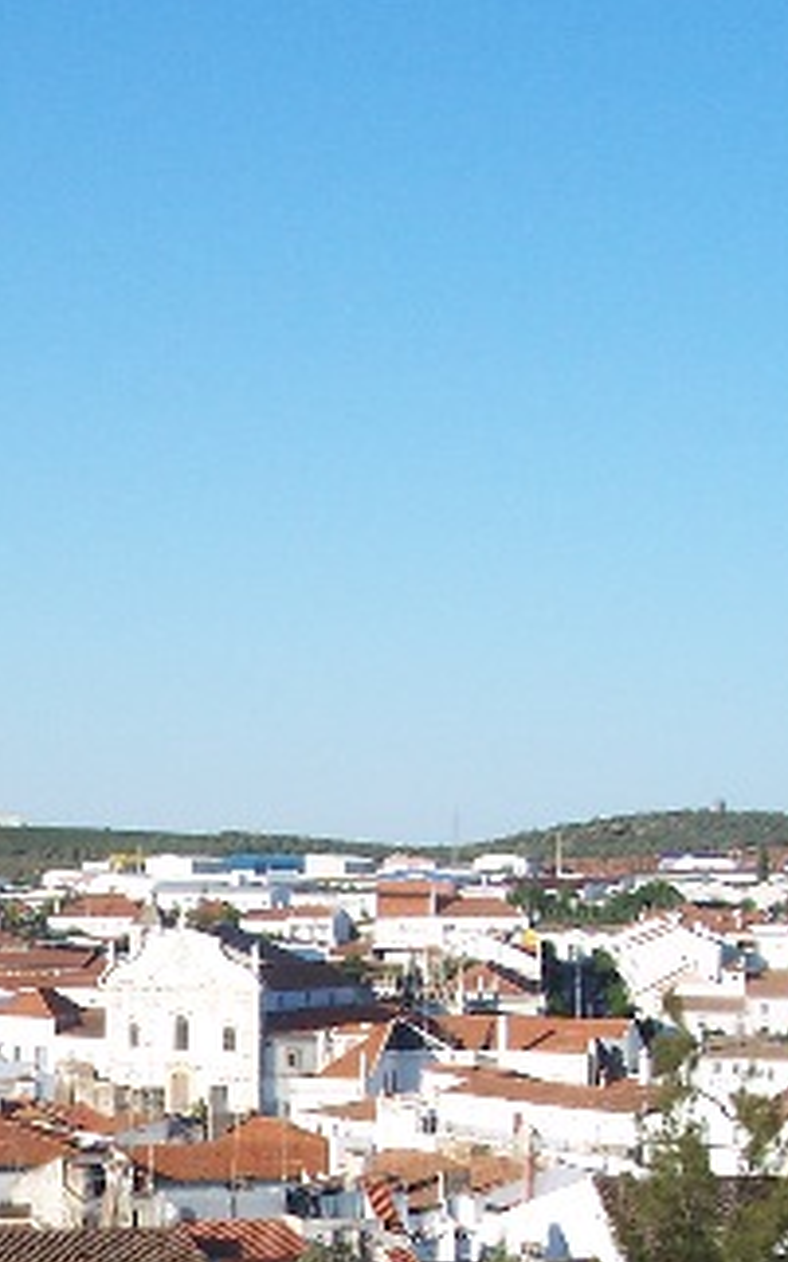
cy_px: 1101
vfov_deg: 20.4
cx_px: -157
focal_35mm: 100
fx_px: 3439
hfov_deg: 12.8
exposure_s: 1/500
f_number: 4.8
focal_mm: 8
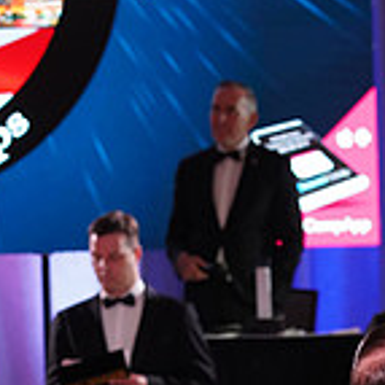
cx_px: 462
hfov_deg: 5.2
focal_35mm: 334
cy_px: 595
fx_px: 4203
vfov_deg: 5.2
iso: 1600
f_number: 5
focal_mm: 97
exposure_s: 1/160
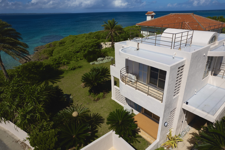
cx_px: 112
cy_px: 75
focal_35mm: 22
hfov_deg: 78.6
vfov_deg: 57.2
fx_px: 137
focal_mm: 8.38
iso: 100
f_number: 2.8
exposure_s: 1/1600
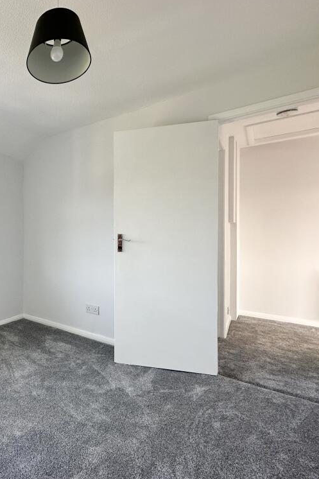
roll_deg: +0.0
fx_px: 266
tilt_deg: -1.7
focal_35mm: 20
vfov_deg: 84.0
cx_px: 29
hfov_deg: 53.7
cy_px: 240
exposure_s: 1/99
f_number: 2.2
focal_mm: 2.22
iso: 80
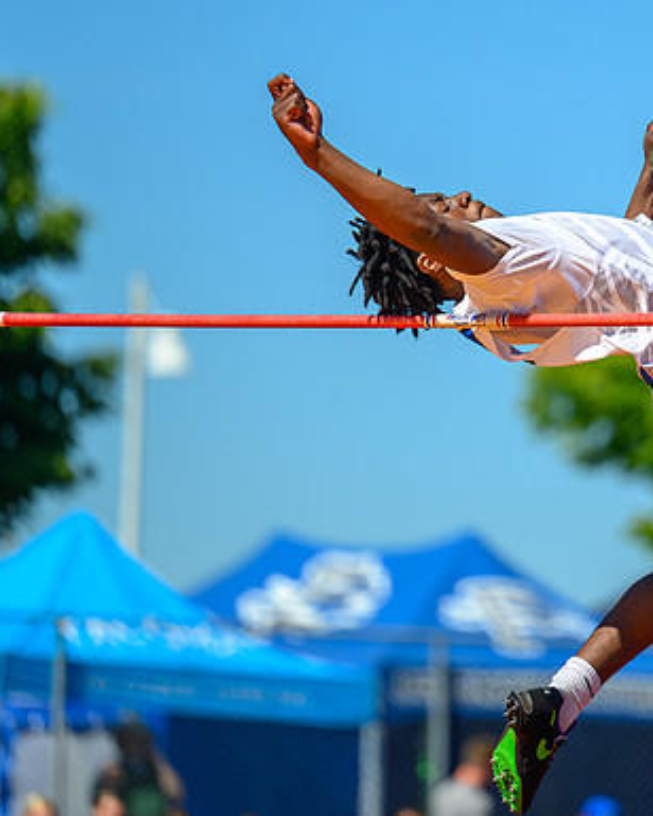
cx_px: 576
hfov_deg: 4.3
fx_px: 8673
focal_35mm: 359
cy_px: 310
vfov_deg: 5.4
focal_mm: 200
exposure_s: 1/1600
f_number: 2.8
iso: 72
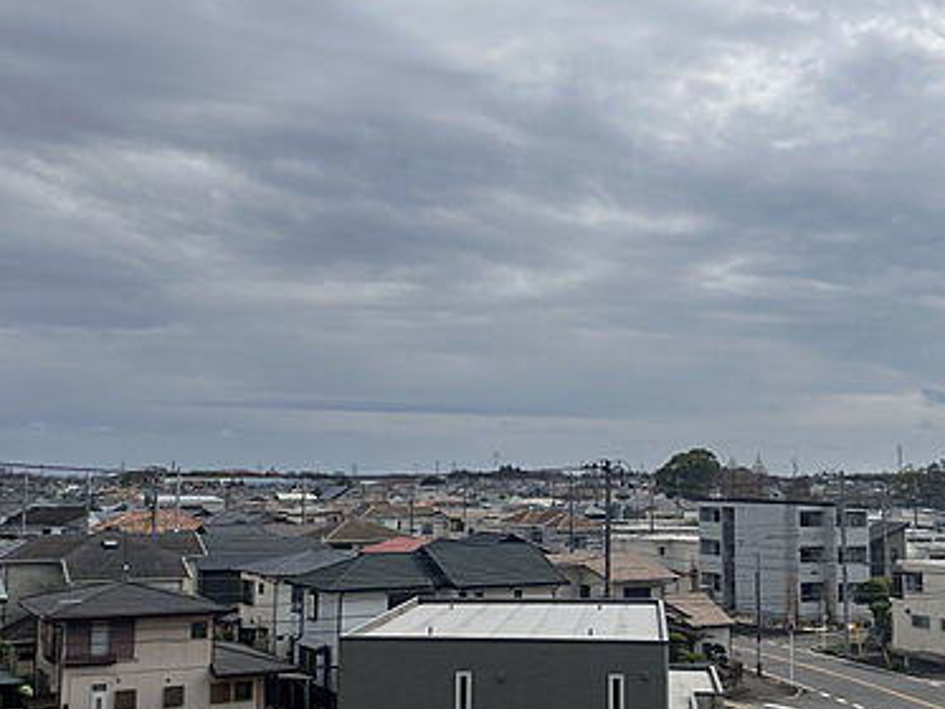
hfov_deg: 41.9
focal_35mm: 45
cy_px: 362
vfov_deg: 32.2
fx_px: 1229
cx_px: 557
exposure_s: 1/5405
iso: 32
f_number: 1.8
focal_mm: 3.99
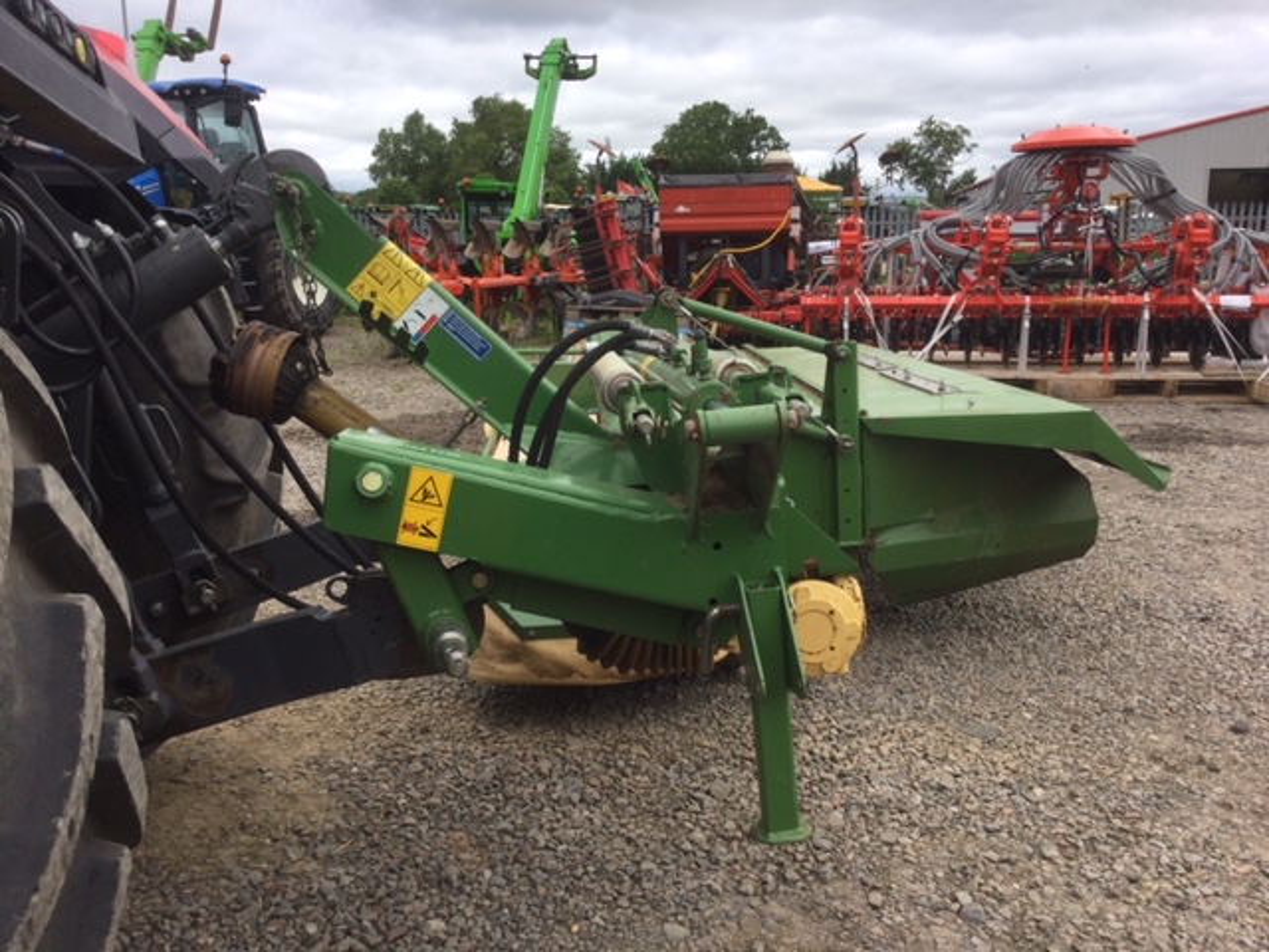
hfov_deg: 58.4
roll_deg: -1.5
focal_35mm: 31
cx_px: 634
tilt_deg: -13.9
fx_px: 1136
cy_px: 476
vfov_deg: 45.4
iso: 25
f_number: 2.4
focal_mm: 3.3
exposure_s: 1/506
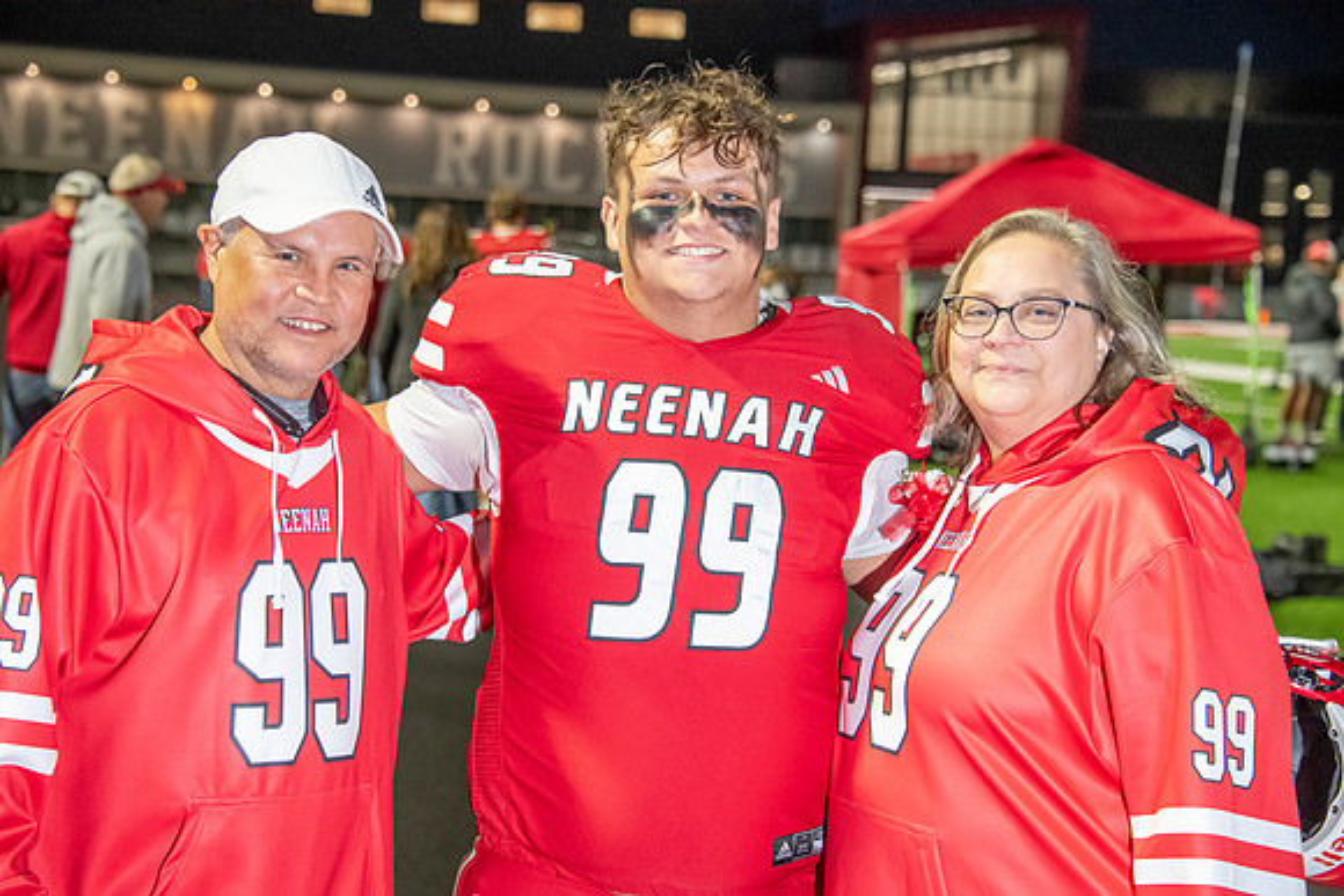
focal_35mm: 85
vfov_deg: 16.1
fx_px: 3174
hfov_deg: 23.9
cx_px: 672
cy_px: 448
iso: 5000
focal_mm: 85
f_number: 5.6
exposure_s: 1/160
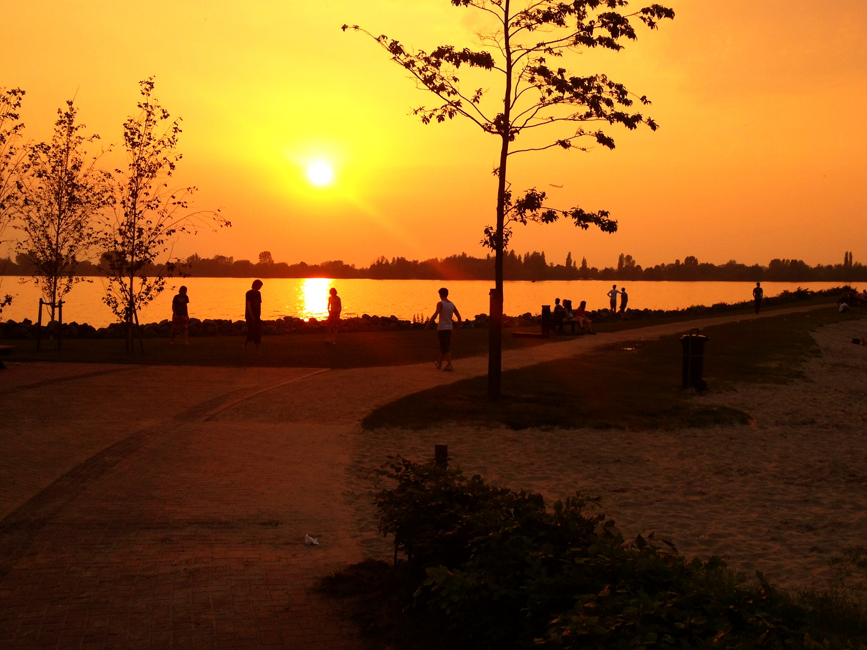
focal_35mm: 45
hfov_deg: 41.8
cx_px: 540
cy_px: 295
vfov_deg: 32.2
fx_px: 1127
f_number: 2.4
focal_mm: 4.28
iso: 64
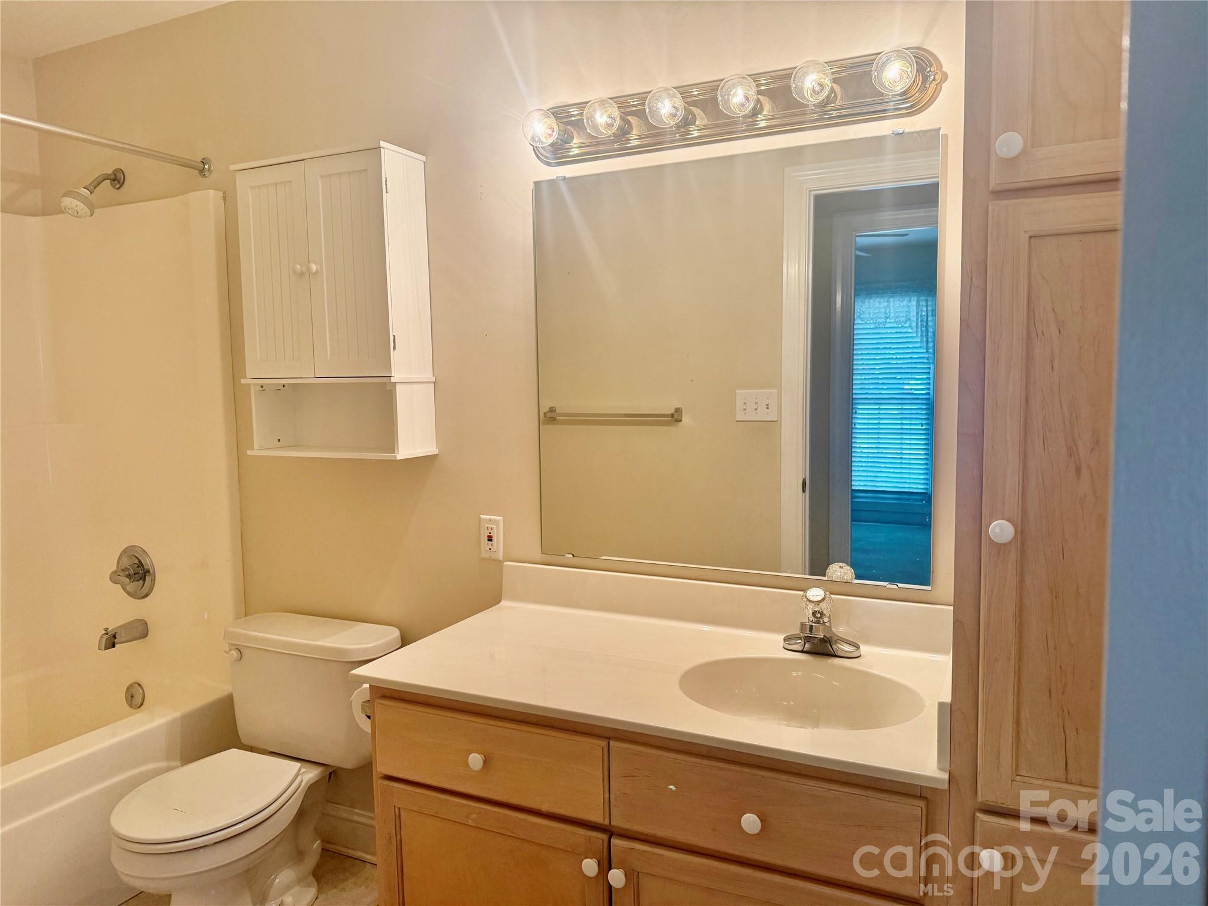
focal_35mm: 24
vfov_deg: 56.8
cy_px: 453
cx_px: 604
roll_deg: +1.0
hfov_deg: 71.6
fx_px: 838
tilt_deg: -5.1
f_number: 1.78
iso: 160
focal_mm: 6.76
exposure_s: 1/151
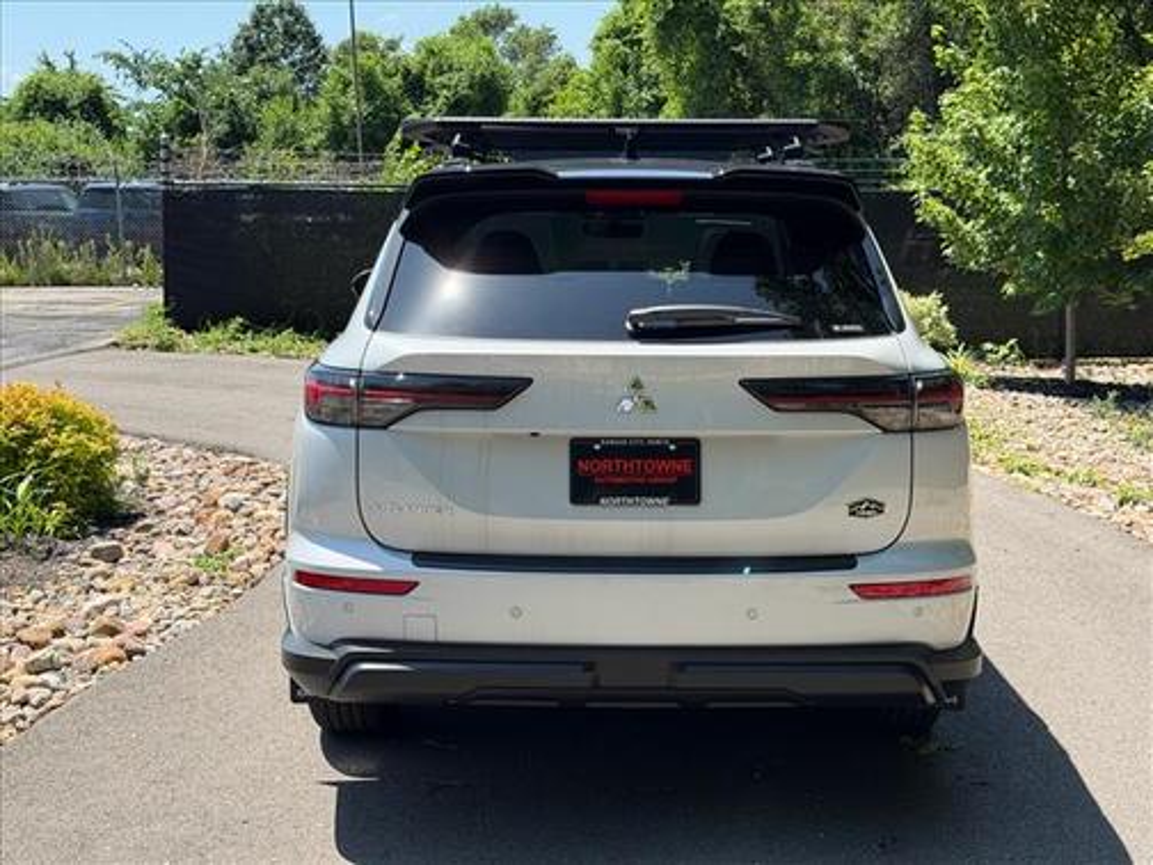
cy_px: 432
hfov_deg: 39.7
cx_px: 576
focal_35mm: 48
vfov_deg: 30.3
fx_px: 1599
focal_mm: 6.76
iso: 80
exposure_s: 1/2865
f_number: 1.78
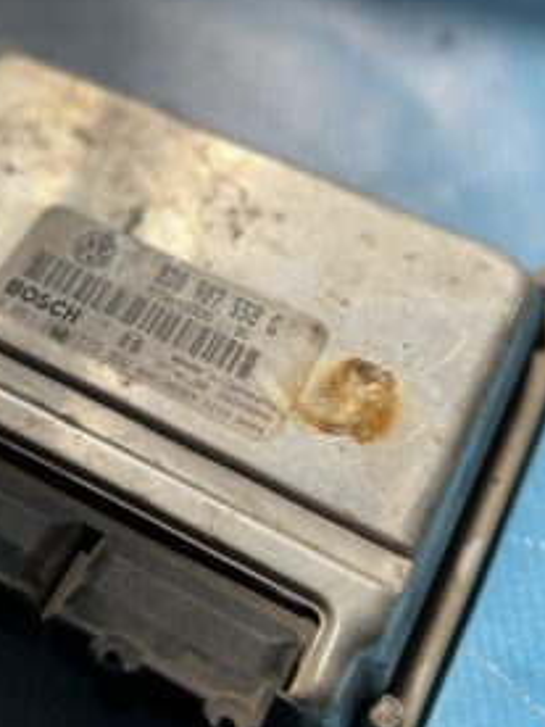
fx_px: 1134
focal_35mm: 54
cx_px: 126
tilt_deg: -56.7
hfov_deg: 26.6
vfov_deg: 35.4
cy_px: 273
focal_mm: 5.1
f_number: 1.6
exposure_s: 1/121
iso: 64
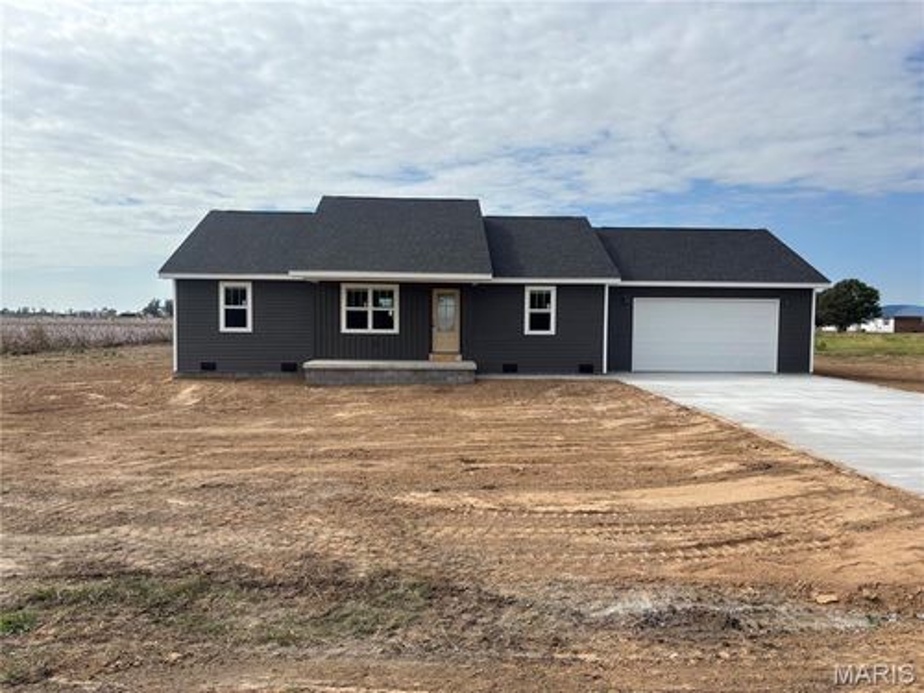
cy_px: 346
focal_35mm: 26
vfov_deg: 53.1
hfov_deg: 67.3
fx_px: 694
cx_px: 462
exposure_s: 1/4854
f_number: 1.6
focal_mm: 5.96
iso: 50
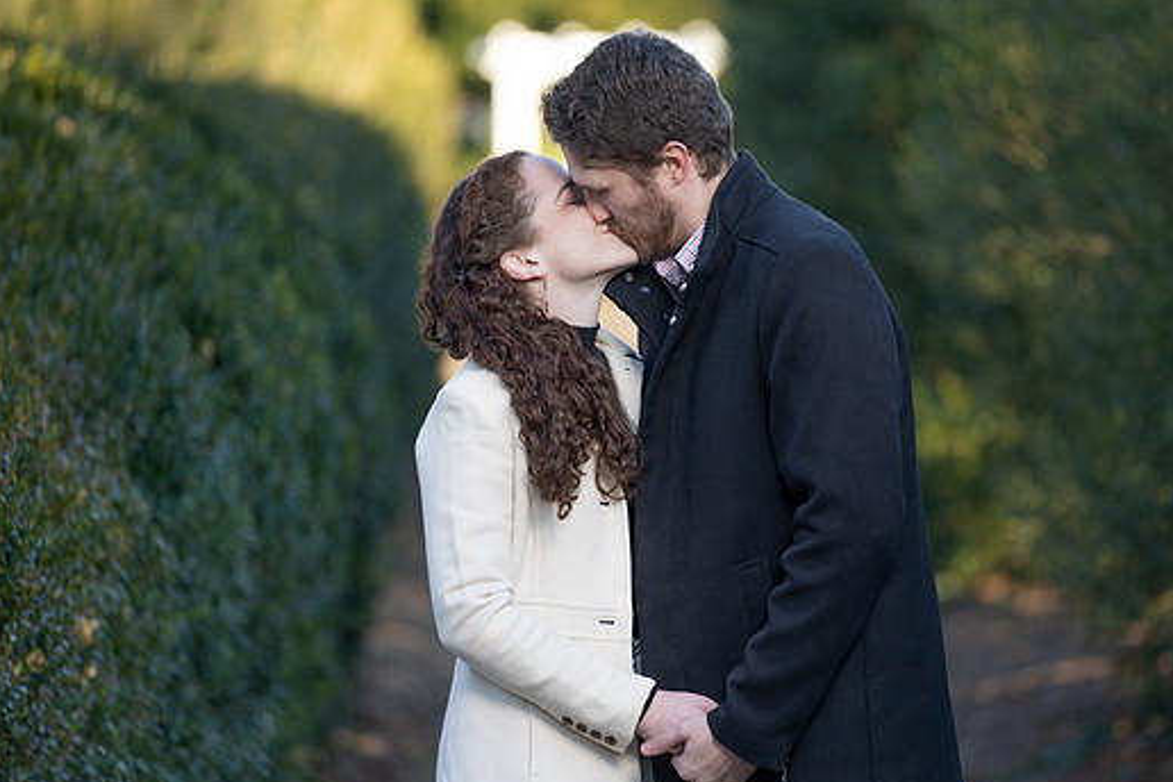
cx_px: 671
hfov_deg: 8.6
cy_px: 379
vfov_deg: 5.7
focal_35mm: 239
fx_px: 7787
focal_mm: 198
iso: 100
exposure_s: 1/250
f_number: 2.8
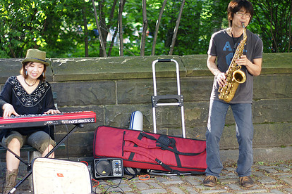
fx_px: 852
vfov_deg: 13.0
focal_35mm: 105
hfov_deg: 19.5
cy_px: 95
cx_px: 162
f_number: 1.7
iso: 200
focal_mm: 50
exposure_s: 1/125
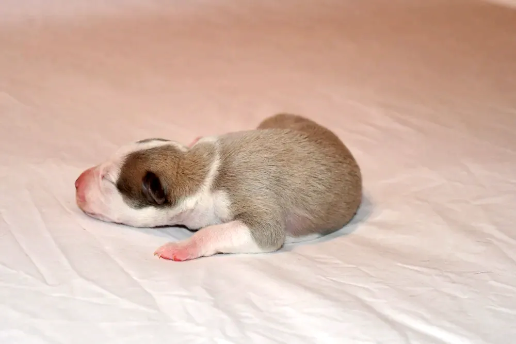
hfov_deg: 26.0
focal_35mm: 78
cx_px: 258
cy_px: 172
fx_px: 1118
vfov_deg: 17.5
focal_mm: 52
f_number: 5.6
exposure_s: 1/60
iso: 2500
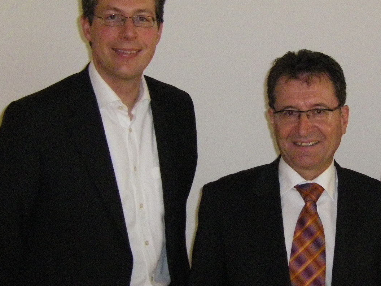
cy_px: 123
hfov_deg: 26.7
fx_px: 792
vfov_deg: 20.4
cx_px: 283
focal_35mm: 72
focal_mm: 6.3
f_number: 3.5
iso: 800
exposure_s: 1/50
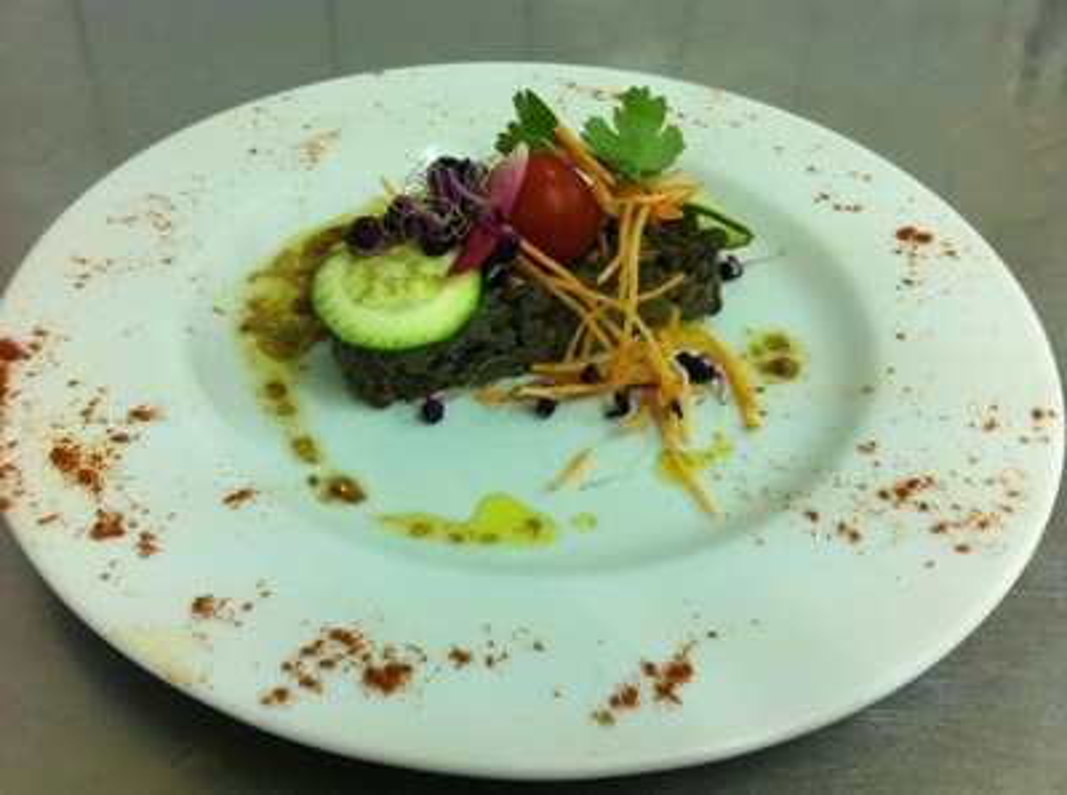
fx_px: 1076
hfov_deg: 52.7
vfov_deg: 40.5
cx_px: 534
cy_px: 398
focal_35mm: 35
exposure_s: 1/15
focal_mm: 3.85
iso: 100
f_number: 2.8
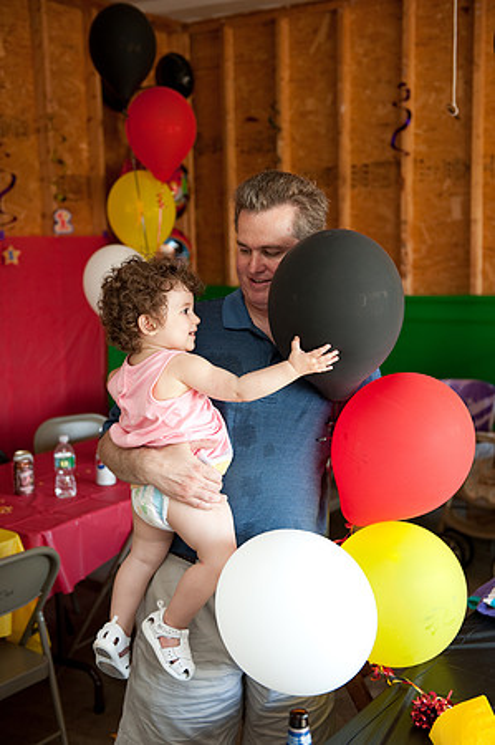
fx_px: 992
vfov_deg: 41.2
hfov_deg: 28.0
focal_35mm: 48
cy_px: 372
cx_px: 248
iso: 320
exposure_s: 1/80
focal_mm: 48
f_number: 3.5
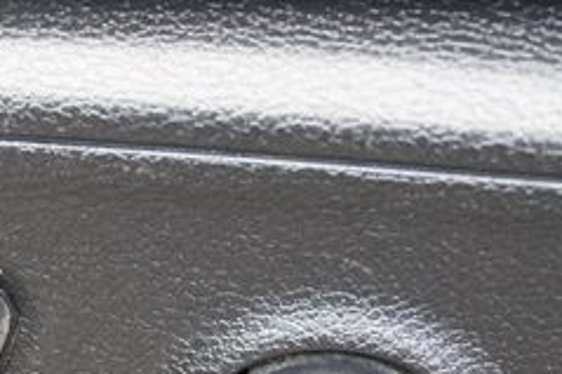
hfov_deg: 16.2
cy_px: 421
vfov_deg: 10.9
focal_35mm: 124
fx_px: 1940
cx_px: 2
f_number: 5
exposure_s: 1/60
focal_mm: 31
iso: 1250
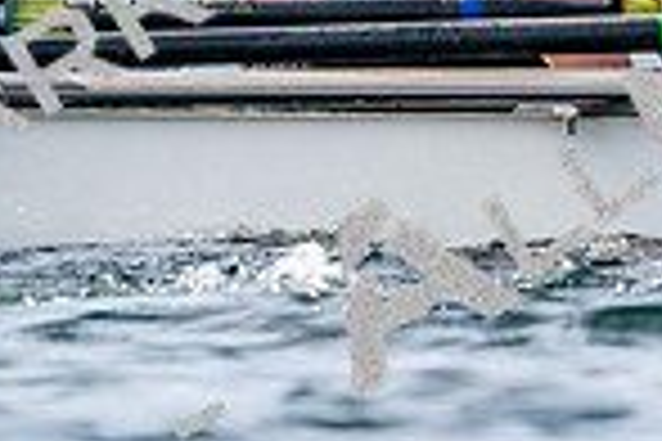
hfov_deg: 1.3
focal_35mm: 1583
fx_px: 29107
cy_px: -299
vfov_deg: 0.9
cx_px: 1252
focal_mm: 400
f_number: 4.5
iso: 320
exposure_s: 1/2500
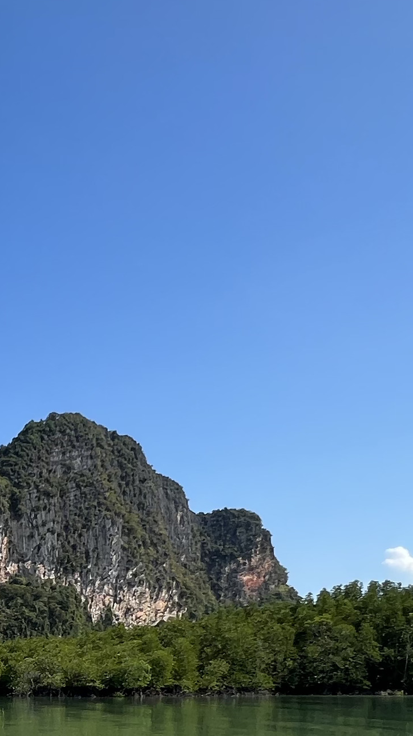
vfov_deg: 41.7
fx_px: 857
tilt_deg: -1.8
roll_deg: -0.1
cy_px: 695
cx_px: -220
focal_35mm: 44
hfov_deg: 22.0
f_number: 1.8
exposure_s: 1/1193
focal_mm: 1.57
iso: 32
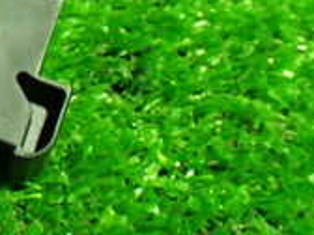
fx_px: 971
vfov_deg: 13.2
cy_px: -91
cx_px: -234
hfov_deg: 15.9
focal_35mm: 107
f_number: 2.3
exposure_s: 1/60
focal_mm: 5.4
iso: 800
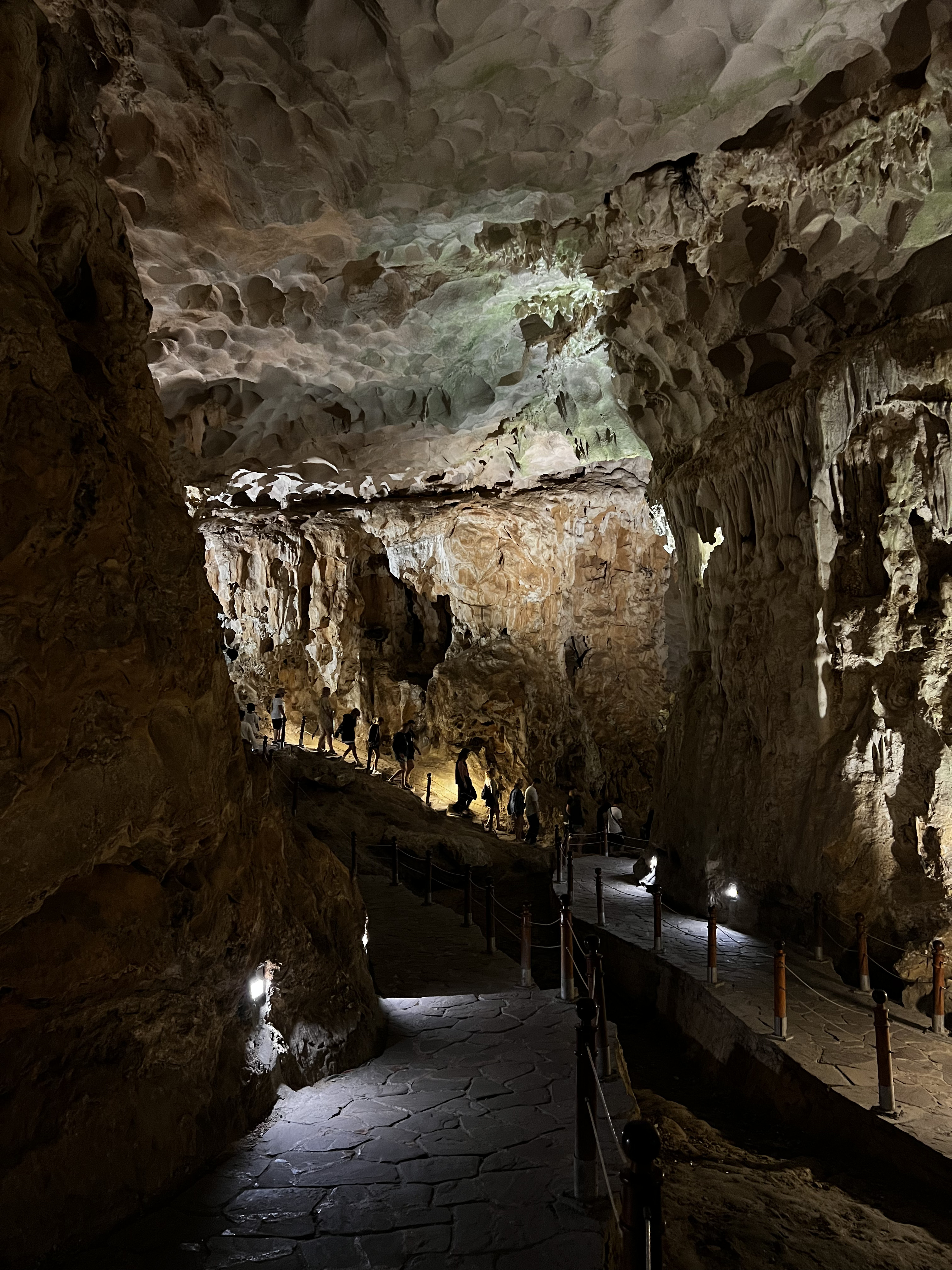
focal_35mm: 26
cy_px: 635
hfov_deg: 53.1
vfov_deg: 67.3
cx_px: 476
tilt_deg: +4.0
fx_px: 953
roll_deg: +1.4
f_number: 1.5
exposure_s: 1/30
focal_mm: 5.7
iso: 800
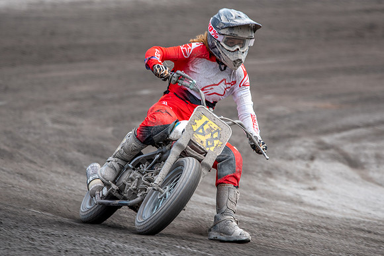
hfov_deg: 2.9
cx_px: 191
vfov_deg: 1.9
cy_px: 140
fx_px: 7638
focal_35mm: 716
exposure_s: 1/400
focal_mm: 500
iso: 200
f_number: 7.1
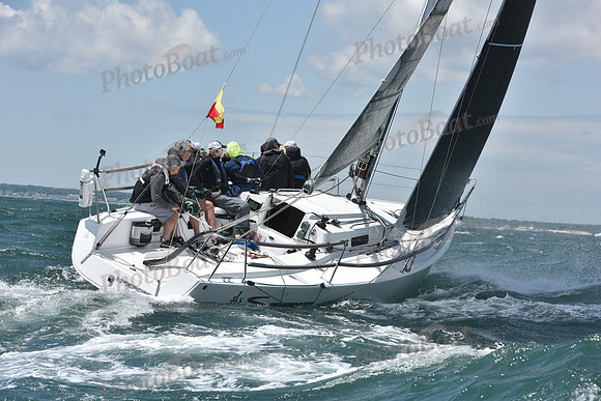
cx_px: 300
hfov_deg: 19.5
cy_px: 200
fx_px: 1753
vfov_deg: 13.0
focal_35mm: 105
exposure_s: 1/1250
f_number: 8
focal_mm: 105
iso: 250
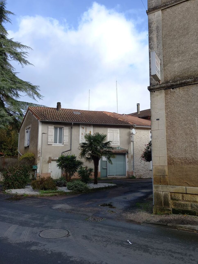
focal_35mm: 26
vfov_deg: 67.3
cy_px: 132
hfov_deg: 53.1
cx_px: 102
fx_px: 198
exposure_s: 1/430
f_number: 2
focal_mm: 4.6
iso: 25
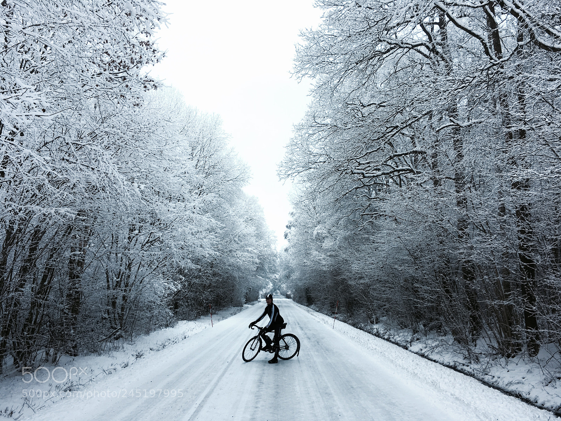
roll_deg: -0.7
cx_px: 280
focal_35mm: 29
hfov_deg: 61.7
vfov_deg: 48.2
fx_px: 470
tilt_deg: +12.5
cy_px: 210
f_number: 2.2
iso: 25
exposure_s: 1/130
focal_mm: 4.15
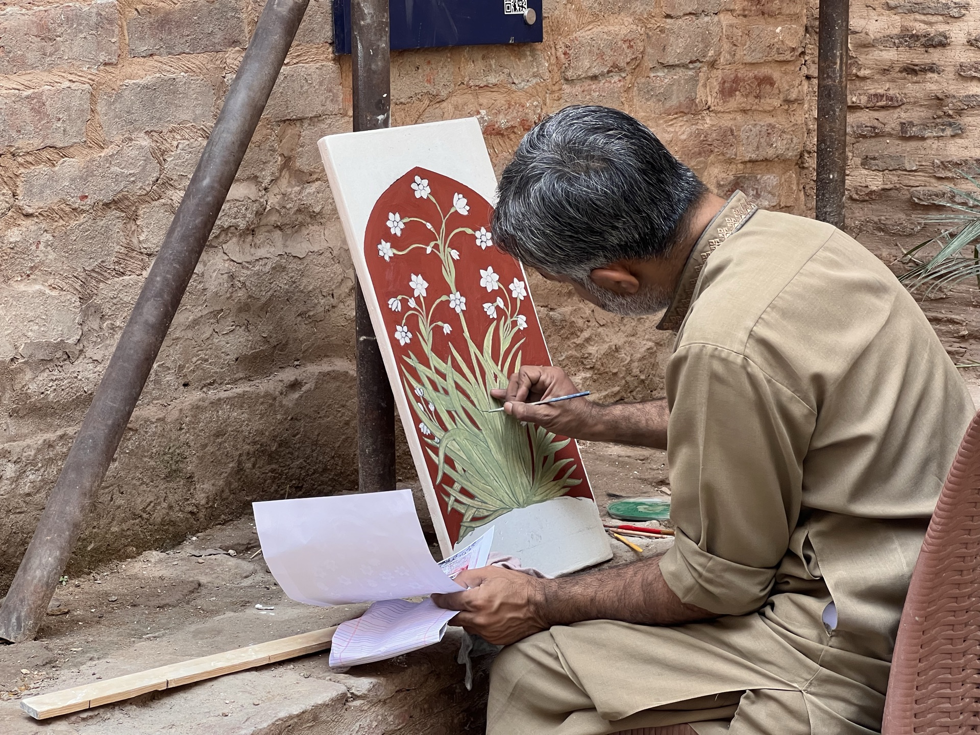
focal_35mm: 77
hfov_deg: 25.3
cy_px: 368
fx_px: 2180
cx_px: 490
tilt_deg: -9.1
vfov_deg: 19.1
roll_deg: +1.4
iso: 125
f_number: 2.8
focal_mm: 9
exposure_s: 1/99
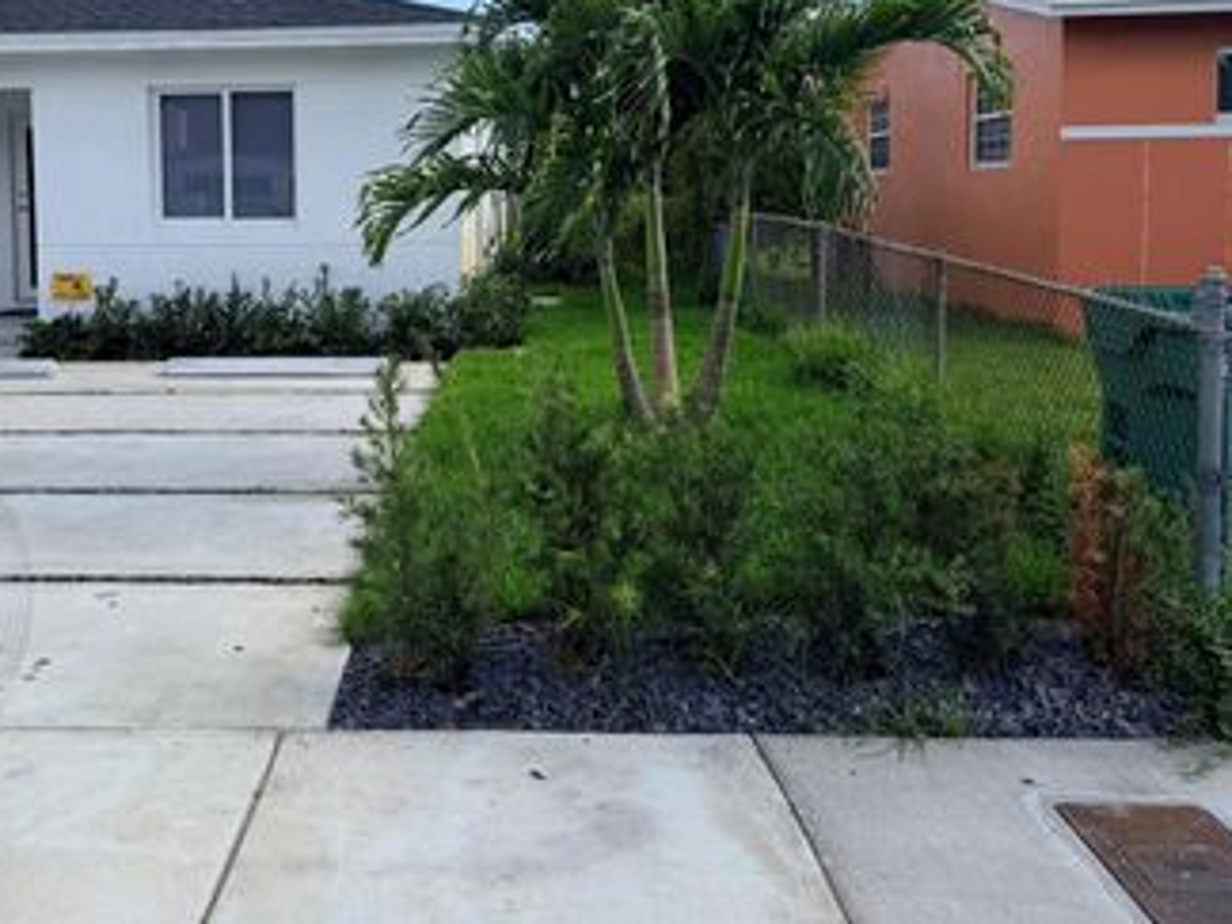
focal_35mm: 37
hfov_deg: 49.0
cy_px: 276
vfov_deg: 38.0
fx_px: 1317
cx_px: 376
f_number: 1.78
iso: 80
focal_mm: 6.76
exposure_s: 1/3759
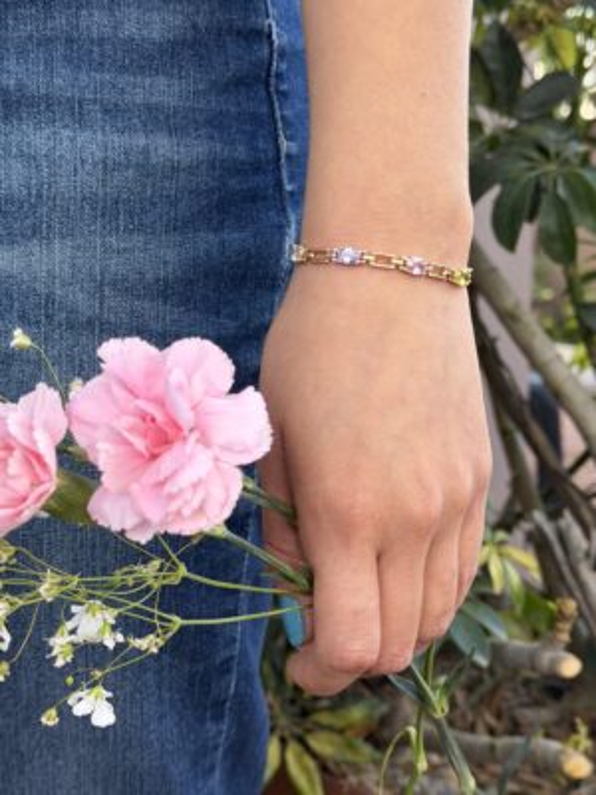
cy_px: 398
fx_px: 1102
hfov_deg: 30.3
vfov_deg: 39.7
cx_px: 298
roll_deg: +0.6
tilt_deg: -11.5
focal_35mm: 48
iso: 64
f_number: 1.78
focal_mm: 6.76
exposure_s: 1/523
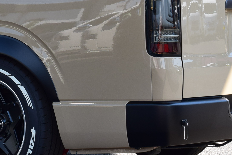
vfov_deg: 8.7
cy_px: -11
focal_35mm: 157
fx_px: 1013
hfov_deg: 13.0
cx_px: 22
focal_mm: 38
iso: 400
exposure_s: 1/250
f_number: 10
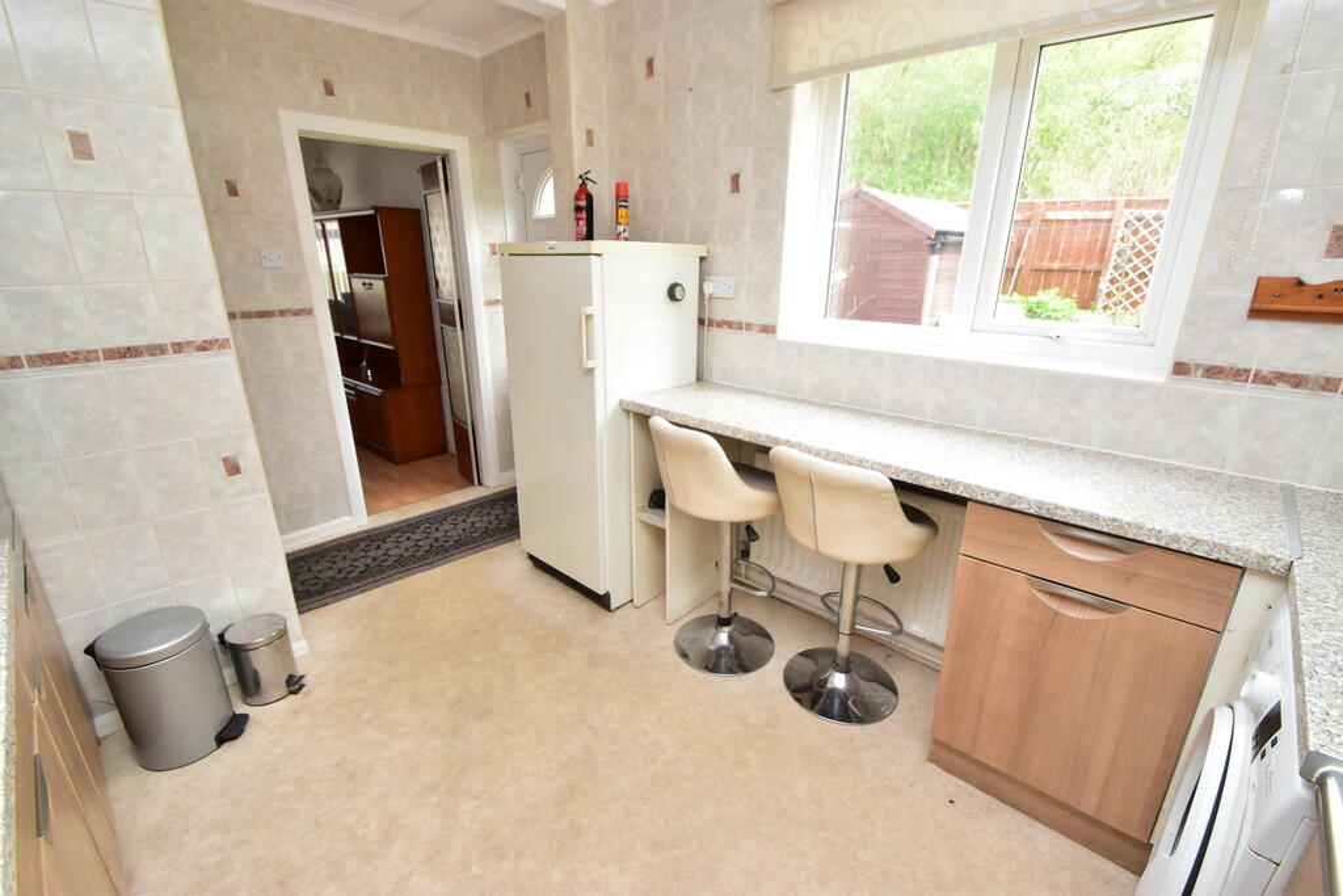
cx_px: 672
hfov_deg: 100.4
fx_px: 560
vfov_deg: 77.3
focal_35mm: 15
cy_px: 448
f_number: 9
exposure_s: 1/100
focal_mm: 10
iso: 800
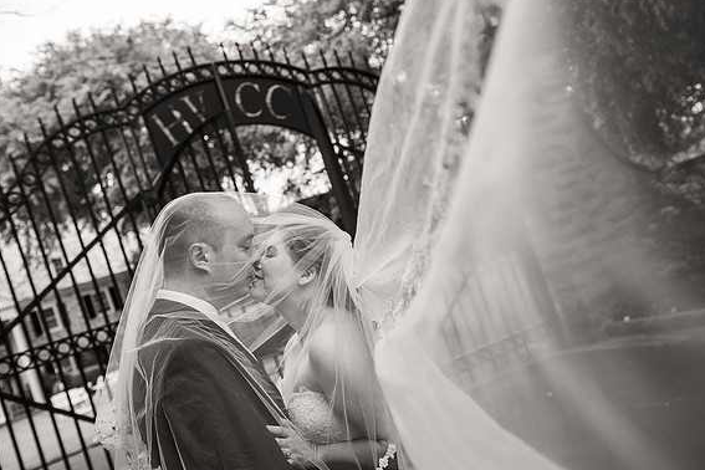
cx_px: 356
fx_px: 842
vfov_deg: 31.2
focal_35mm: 43
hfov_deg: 45.4
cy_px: 233
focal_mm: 42
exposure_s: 1/640
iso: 800
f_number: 4
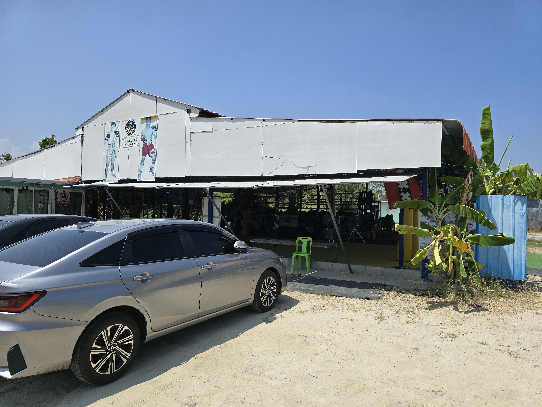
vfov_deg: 58.9
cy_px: 204
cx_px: 271
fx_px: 360
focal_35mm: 23
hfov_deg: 73.9
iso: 12
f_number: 1.7
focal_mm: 6.3
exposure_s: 1/1099
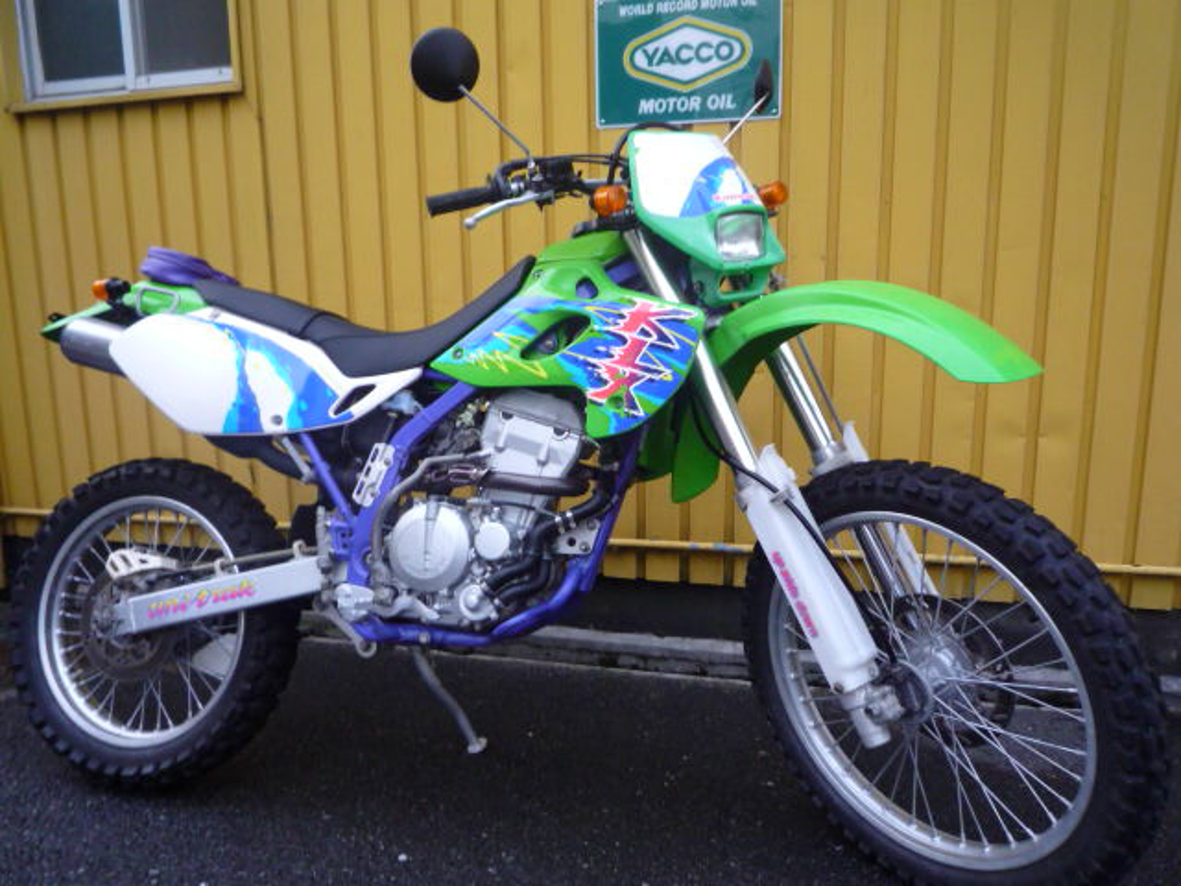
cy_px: 443
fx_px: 853
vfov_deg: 54.9
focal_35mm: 25
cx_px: 590
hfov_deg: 69.4
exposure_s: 1/30
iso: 200
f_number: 2.8
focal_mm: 4.4
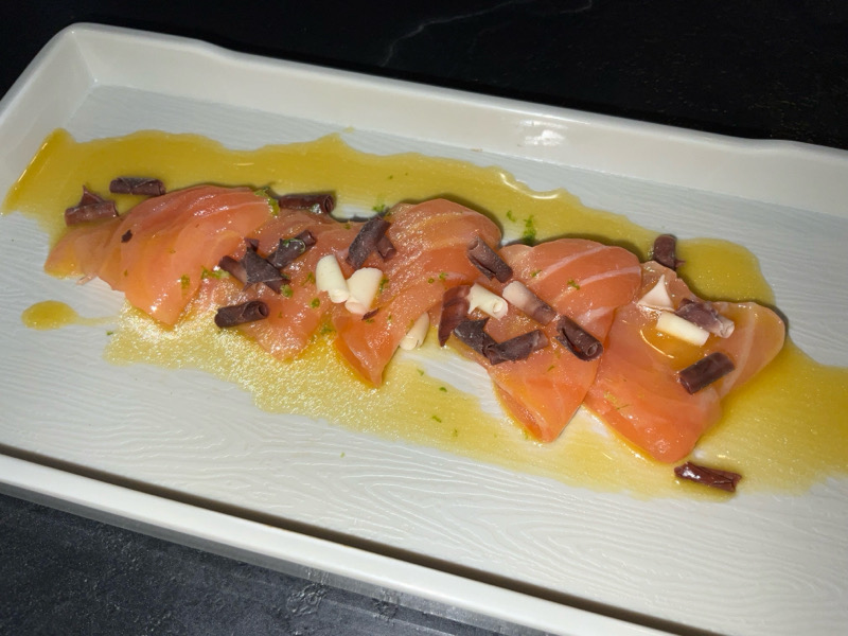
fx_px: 710
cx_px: 424
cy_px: 318
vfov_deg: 48.2
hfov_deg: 61.7
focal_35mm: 29
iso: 16
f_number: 1.8
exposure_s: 1/355
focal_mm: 3
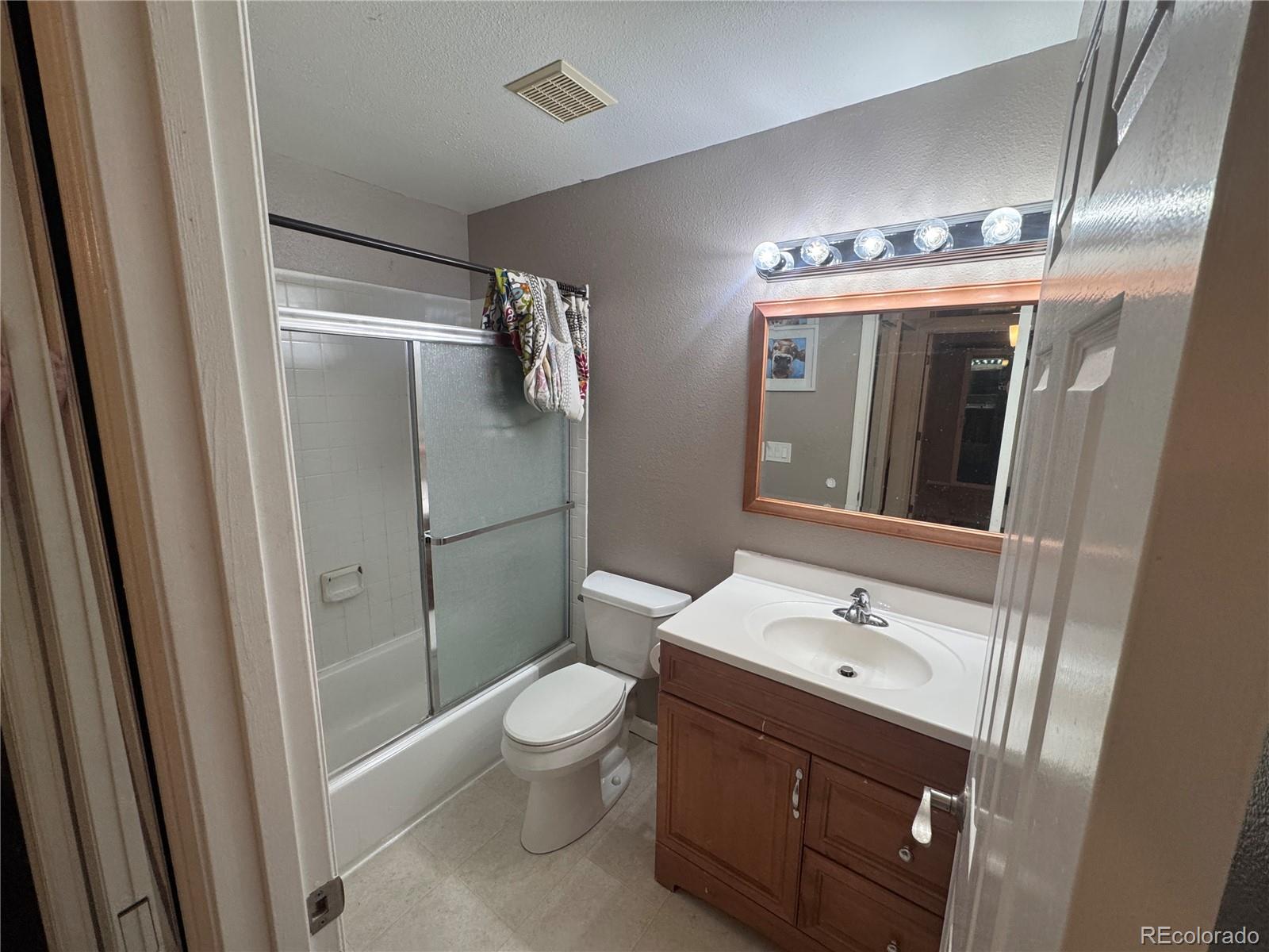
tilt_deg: -11.1
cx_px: 634
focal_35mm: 14
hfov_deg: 102.1
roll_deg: -0.9
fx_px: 513
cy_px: 476
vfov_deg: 85.7
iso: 250
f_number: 2.2
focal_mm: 2.22
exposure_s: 1/120
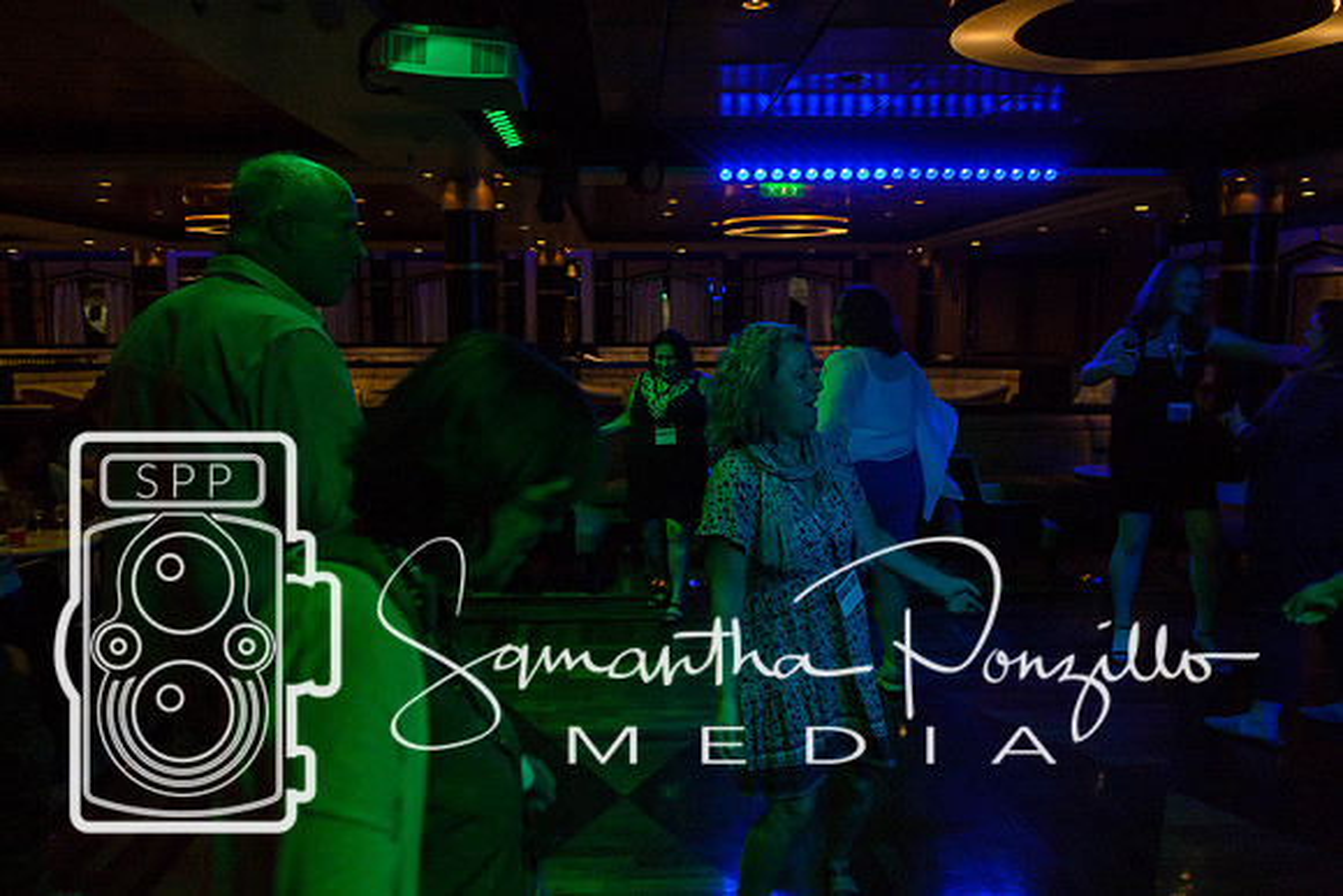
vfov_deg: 47.2
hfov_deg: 66.5
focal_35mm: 27
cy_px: 448
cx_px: 672
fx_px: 1024
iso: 400
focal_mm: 18
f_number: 5.6
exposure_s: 1/125
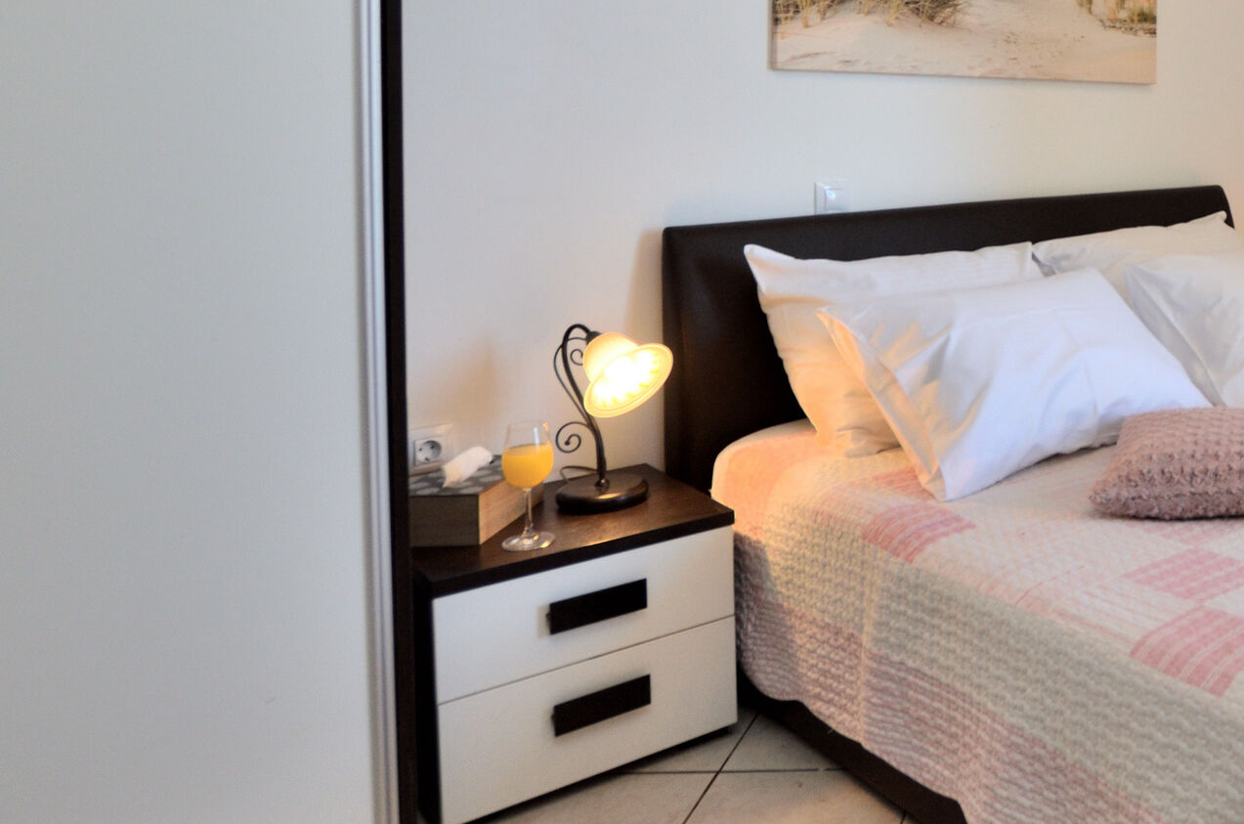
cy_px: 134
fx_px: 1138
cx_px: 1180
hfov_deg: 49.2
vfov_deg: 37.9
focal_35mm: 33
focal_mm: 10
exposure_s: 1/80
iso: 200
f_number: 4.5
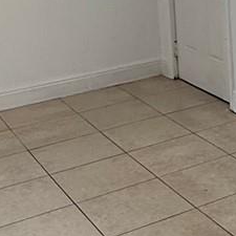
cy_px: -30
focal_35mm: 88
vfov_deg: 18.9
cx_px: 300
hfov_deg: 18.5
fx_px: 679
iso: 100
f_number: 2.2
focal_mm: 2.22
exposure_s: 1/99
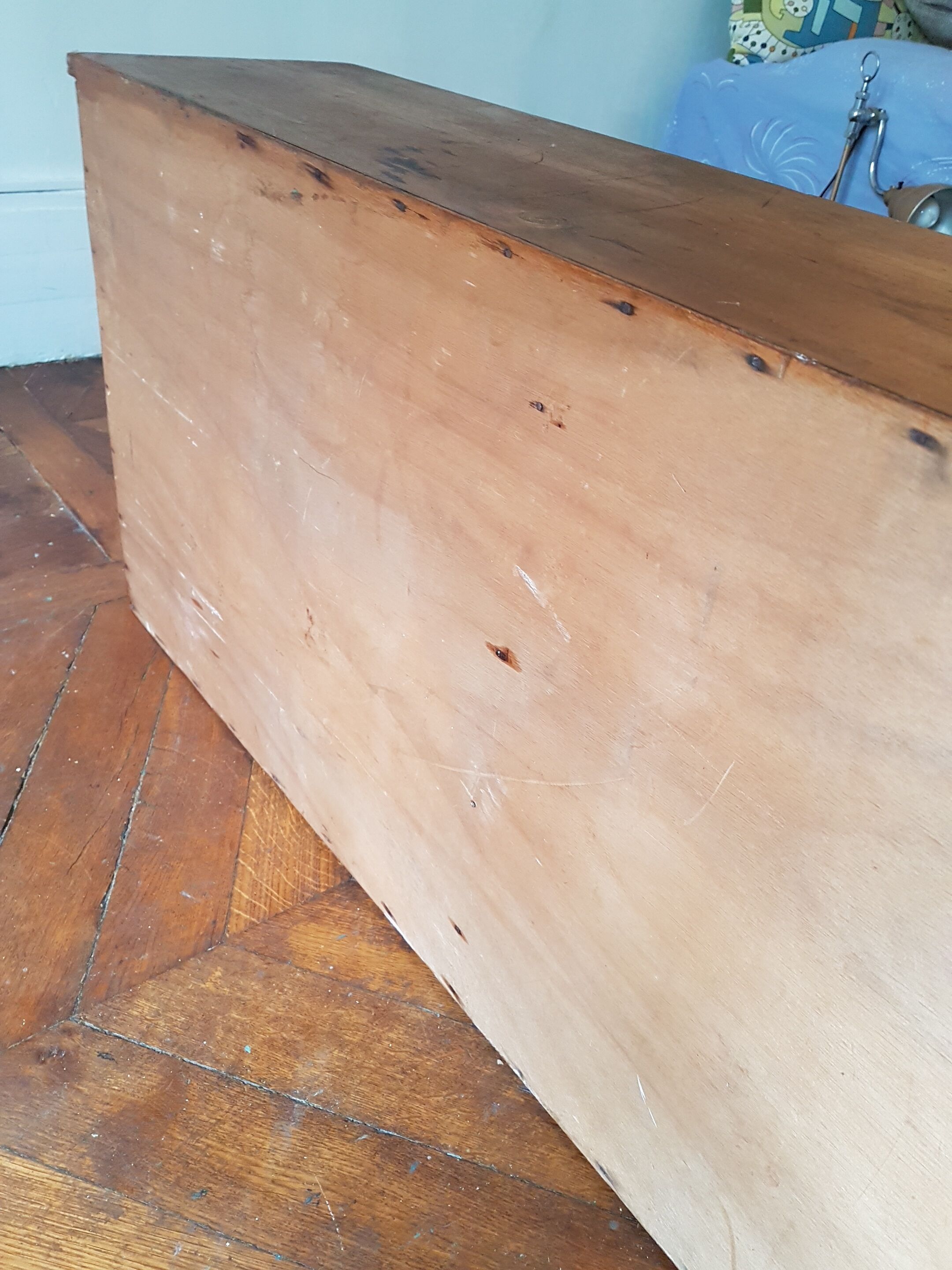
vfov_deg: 67.3
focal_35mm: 26
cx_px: 476
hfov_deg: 53.1
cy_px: 635
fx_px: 953
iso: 250
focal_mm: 4.2
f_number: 1.7
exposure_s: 1/25
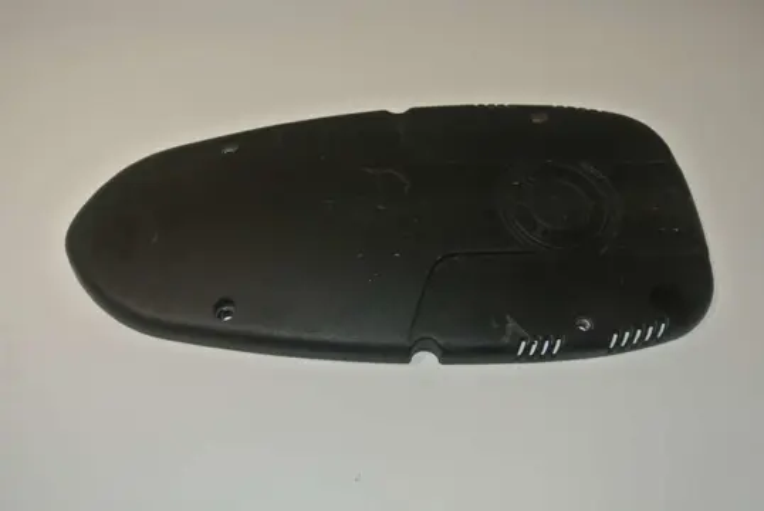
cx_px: 382
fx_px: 829
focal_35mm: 39
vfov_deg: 34.3
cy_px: 256
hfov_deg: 49.5
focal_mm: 14.5
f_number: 4
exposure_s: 1/60
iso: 200
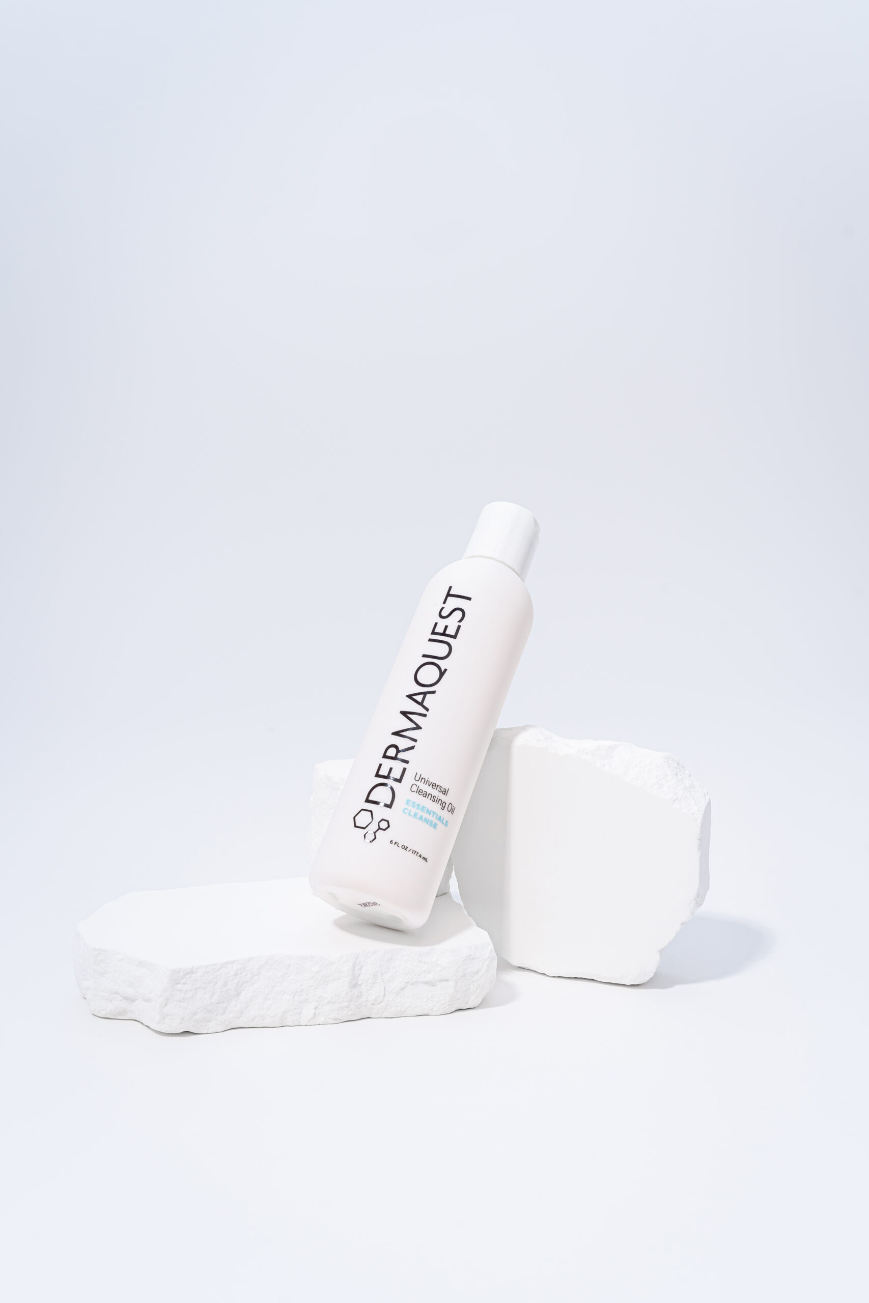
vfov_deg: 54.4
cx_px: 434
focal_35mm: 35
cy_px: 652
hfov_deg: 37.9
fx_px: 1267
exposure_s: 1/200
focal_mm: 35
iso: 160
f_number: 8
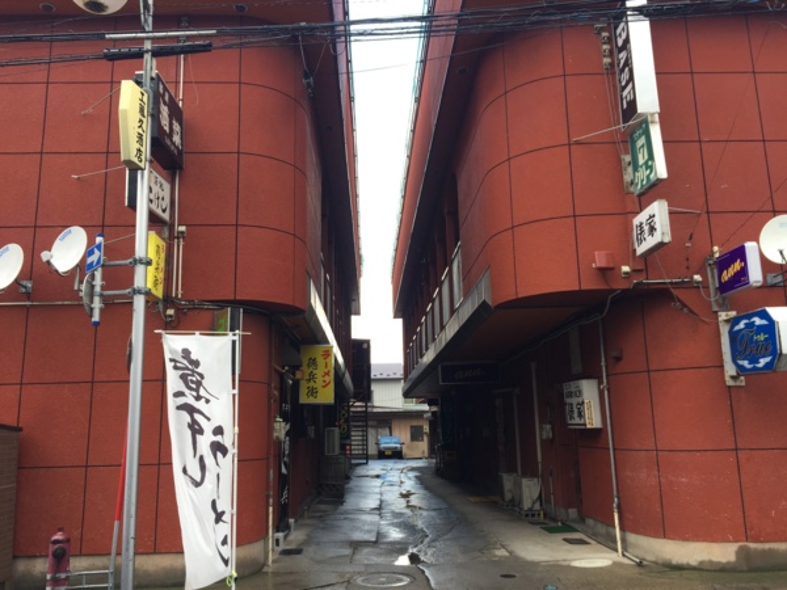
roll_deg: +1.6
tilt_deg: +10.9
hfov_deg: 61.7
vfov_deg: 48.2
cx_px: 394
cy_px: 295
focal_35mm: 29
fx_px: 659
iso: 32
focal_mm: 4.15
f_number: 2.2
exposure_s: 1/126
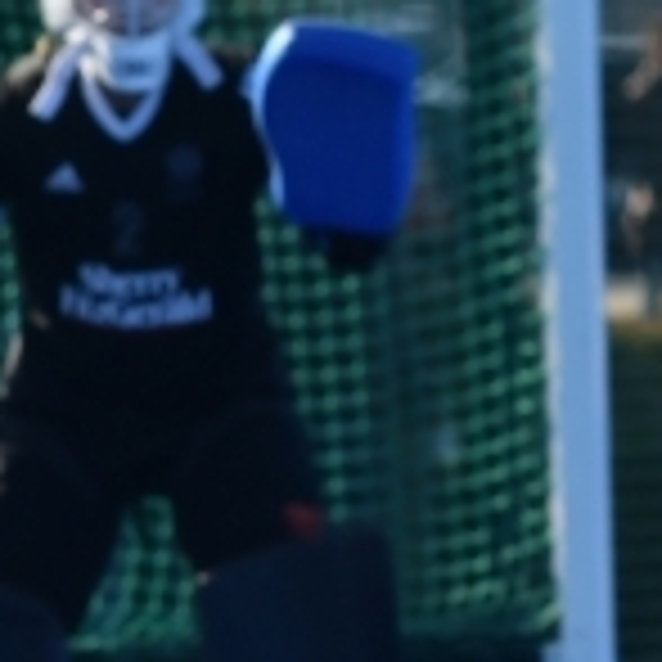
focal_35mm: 908
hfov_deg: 1.9
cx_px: 1279
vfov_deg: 1.9
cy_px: 570
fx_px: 19646
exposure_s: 1/2000
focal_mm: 98
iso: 250
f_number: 4
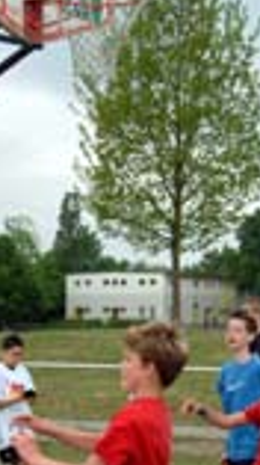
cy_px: 314
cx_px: 177
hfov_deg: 11.7
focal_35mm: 104
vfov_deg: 20.6
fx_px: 1272
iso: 400
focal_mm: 23
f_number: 9.5
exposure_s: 1/350
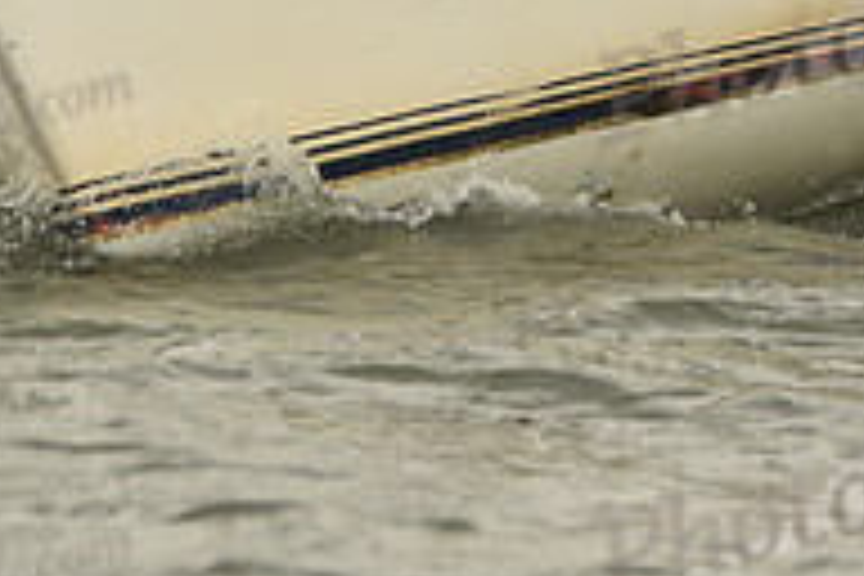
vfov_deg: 2.5
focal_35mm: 544
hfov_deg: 3.8
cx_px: 369
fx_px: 13055
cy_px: -146
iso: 320
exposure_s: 1/1600
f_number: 5
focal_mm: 180
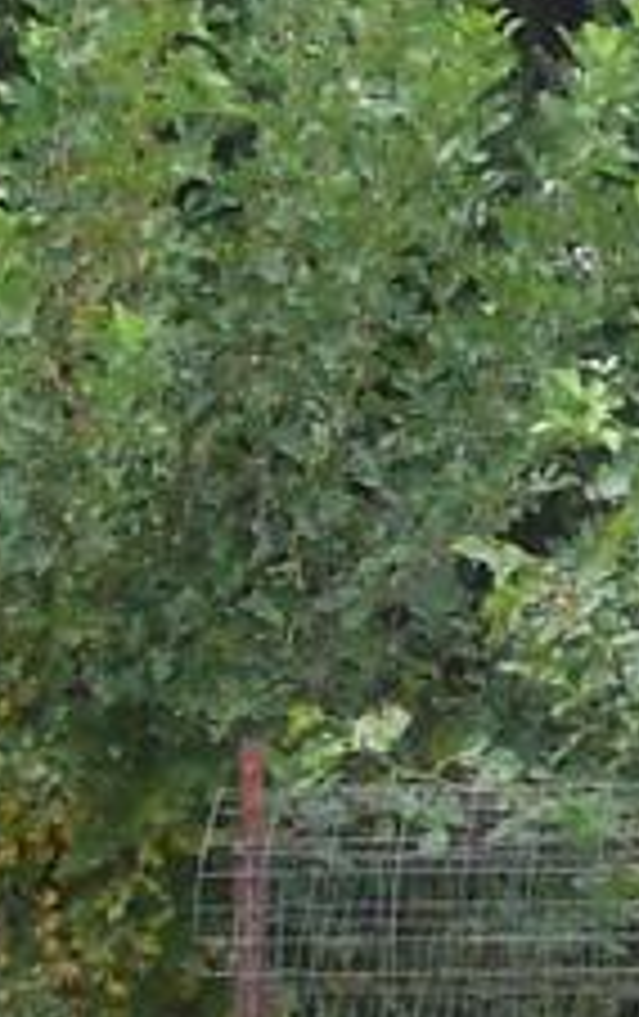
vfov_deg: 10.6
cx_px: 1728
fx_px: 5468
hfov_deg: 6.3
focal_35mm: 197
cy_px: 824
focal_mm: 8
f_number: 2.8
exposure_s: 1/250
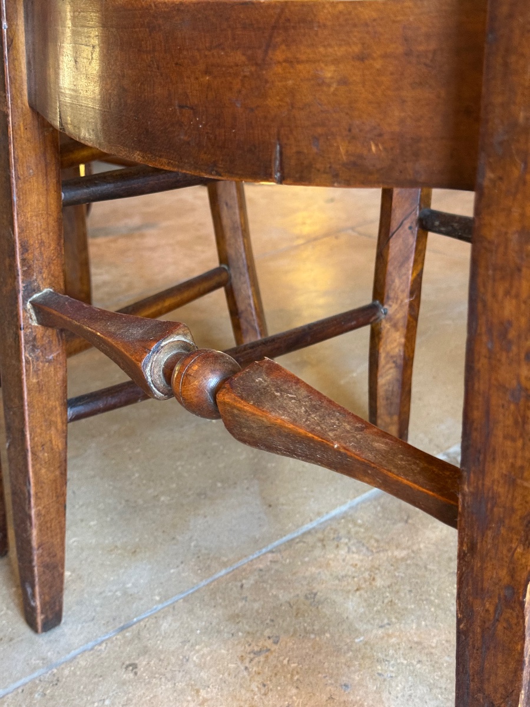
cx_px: 265
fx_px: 980
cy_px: 354
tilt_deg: -22.1
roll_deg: +4.2
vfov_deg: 39.7
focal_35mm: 48
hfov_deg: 30.3
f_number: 1.78
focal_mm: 6.76
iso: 200
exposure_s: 1/33
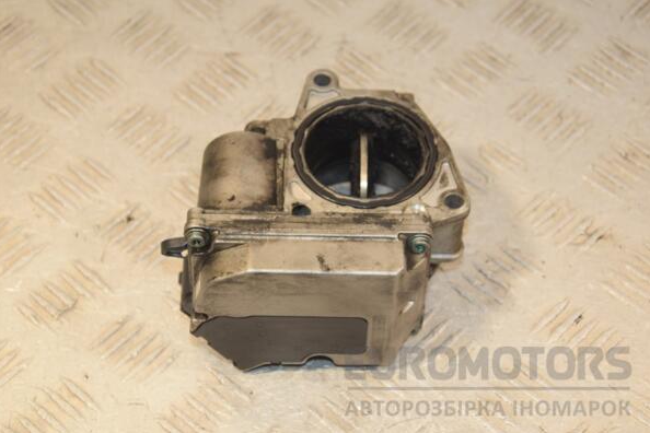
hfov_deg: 21.7
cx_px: 324
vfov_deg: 14.6
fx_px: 1697
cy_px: 218
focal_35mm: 94
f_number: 7.1
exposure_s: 1/200
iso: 800
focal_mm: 62
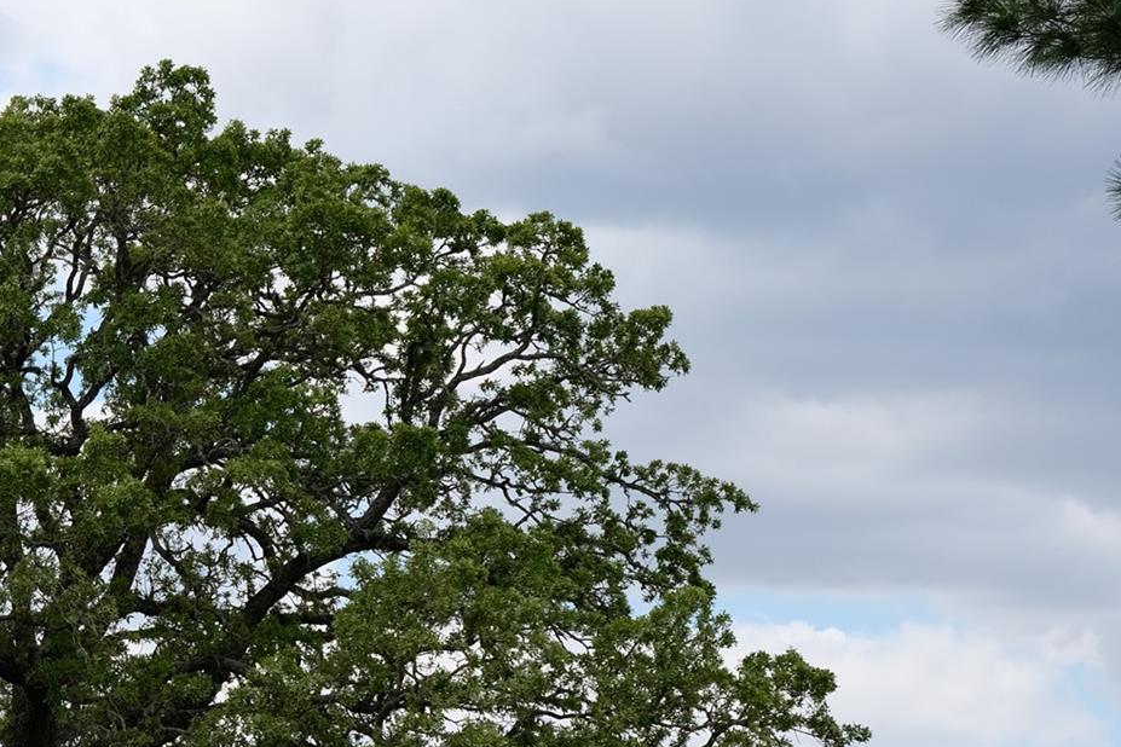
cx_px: 19
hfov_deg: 14.7
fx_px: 4266
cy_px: 588
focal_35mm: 137
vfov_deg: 10.0
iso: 320
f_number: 5.6
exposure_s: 1/850
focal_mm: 41.1
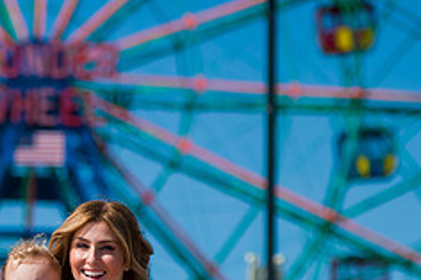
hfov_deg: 8.3
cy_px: 325
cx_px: 30
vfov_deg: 5.6
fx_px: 2875
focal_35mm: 246
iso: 200
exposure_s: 1/6400
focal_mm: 100
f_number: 3.2
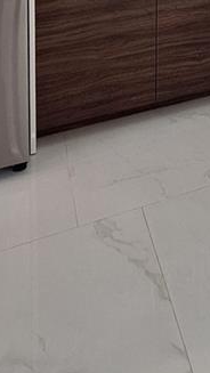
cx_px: 289
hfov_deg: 20.6
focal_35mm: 52
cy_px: -155
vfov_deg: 29.0
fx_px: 515
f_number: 2.2
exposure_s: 1/50
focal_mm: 1.74
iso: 80
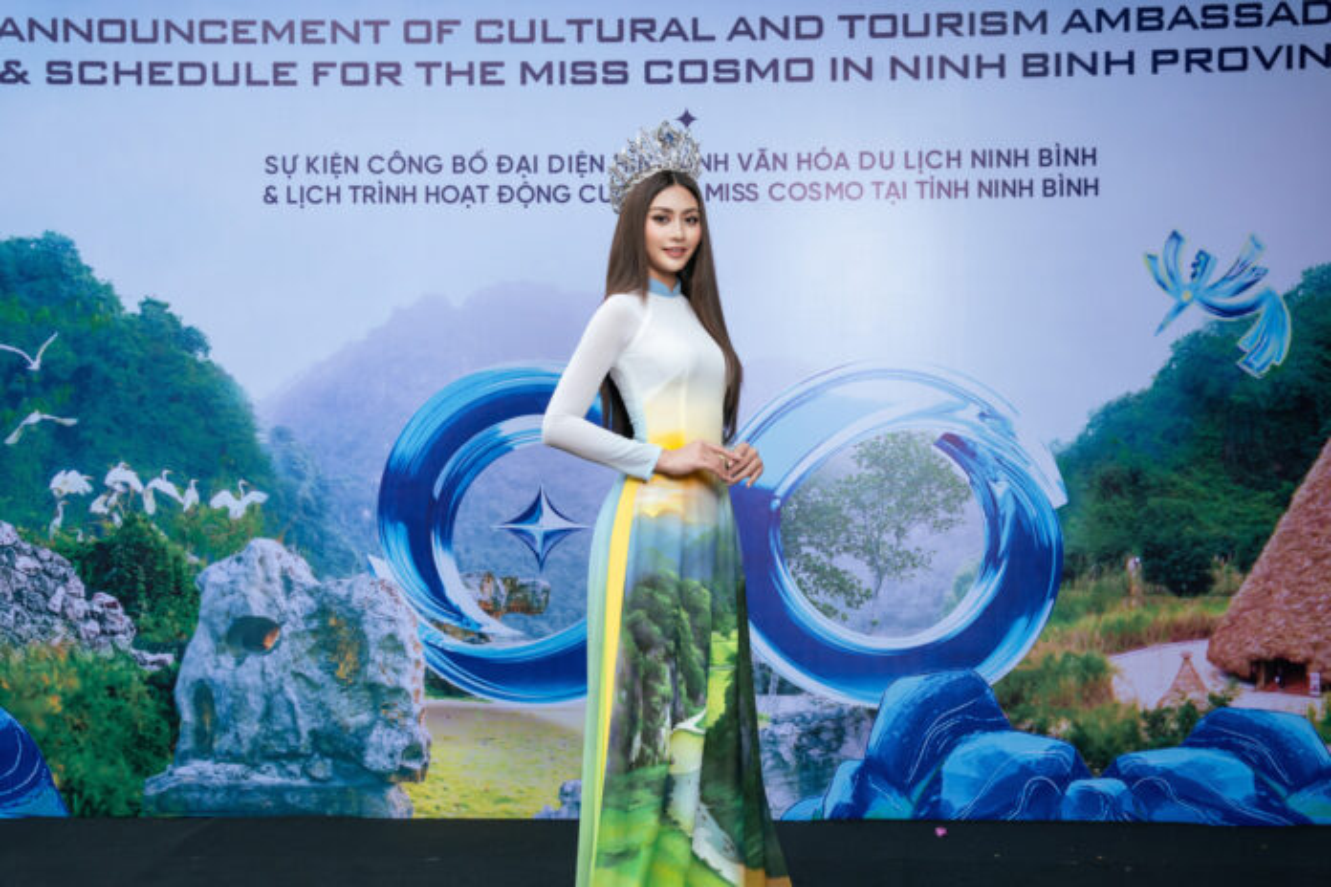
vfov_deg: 30.3
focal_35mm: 44
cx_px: 666
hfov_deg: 44.2
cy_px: 444
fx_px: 1638
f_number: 6.3
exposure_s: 1/160
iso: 160
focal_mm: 44.3
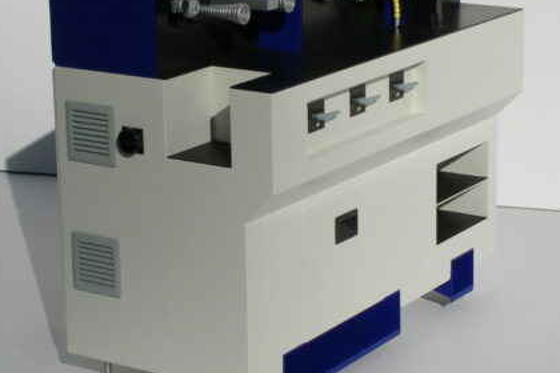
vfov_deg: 11.6
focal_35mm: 118
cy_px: 120
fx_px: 1835
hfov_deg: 17.3
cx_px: 312
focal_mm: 12.8
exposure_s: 1/640
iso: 80
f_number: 7.8
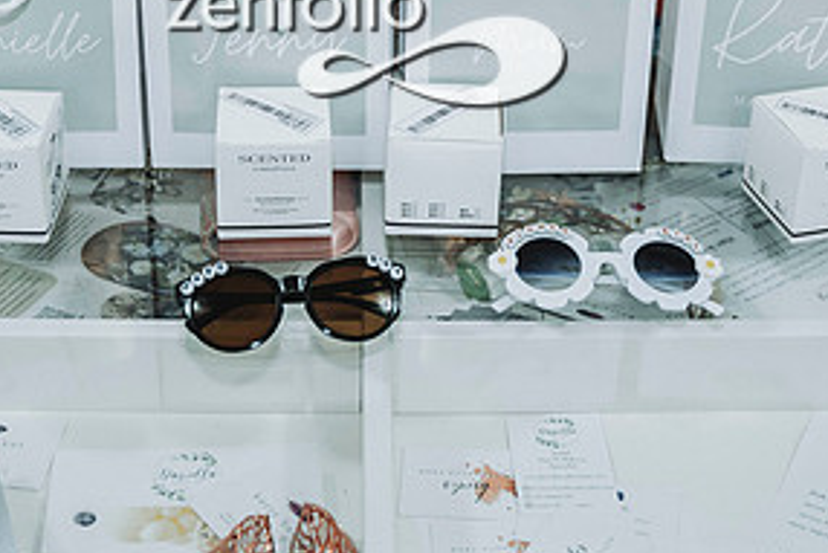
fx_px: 1542
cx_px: 400
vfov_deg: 19.7
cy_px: -14
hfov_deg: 30.1
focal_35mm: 67
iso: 800
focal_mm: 28
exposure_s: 1/80
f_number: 2.8
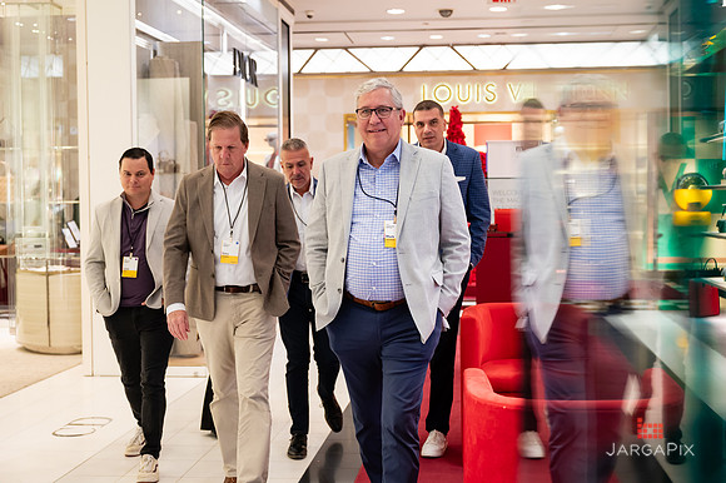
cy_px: 224
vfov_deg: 28.4
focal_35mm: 47
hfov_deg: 41.6
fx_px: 955
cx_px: 387
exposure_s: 1/160
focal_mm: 43
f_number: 3.2
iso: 1000
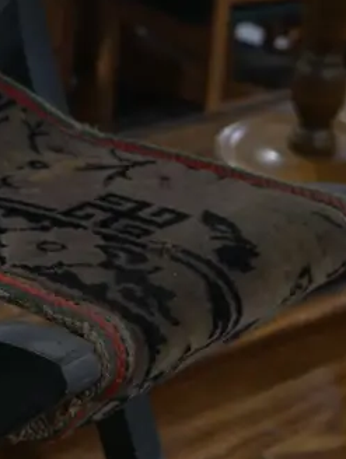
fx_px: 1409
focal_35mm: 106
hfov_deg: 13.5
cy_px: 109
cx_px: -113
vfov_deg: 18.4
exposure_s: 1/60
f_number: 4
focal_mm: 17
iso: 500
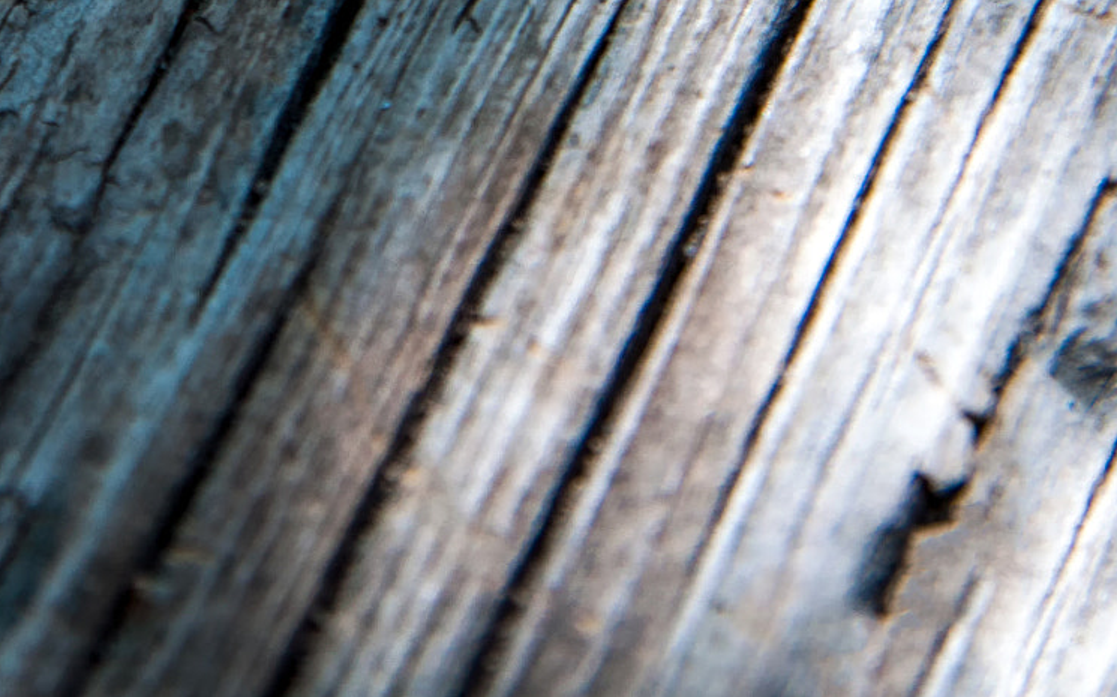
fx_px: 3195
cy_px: -95
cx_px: 97
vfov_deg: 12.2
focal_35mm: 105
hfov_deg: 19.4
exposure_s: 1/125
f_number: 5.6
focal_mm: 32
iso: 200
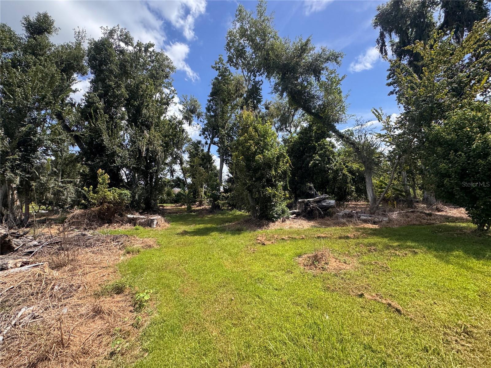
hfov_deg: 102.1
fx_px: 199
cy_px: 184
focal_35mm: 14
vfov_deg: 85.7
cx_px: 246
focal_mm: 2.22
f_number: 2.2
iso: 40
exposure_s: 1/734
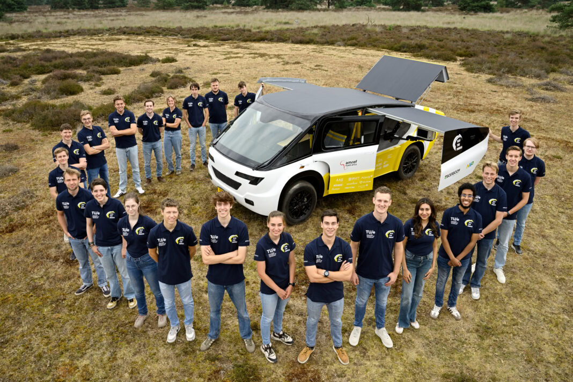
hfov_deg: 68.4
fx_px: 422
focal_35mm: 26
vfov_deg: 48.7
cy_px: 191
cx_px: 286
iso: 250
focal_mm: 26.5
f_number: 9
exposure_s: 1/160
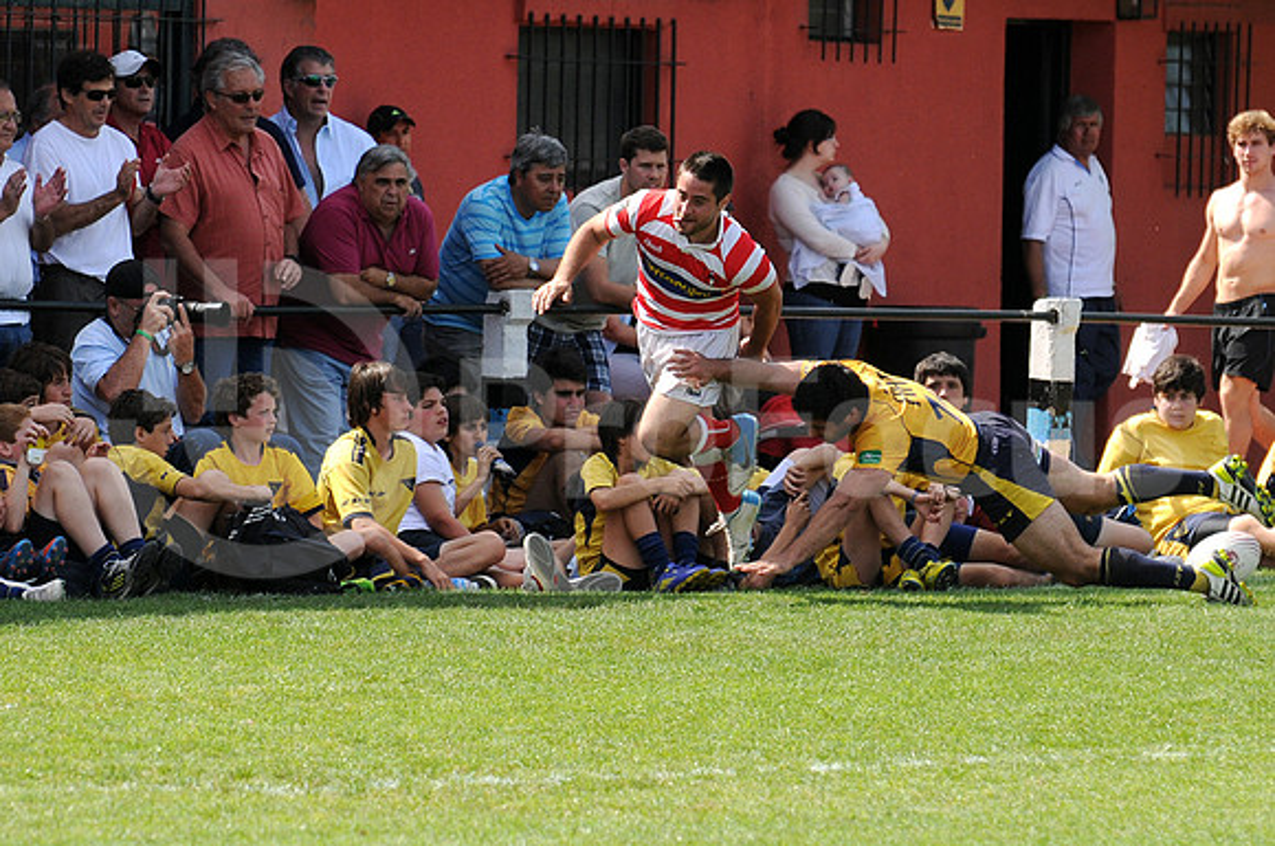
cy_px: 423
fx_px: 8223
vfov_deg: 5.9
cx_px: 638
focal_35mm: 232
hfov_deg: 8.9
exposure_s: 1/800
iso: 250
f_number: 4.8
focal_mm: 155
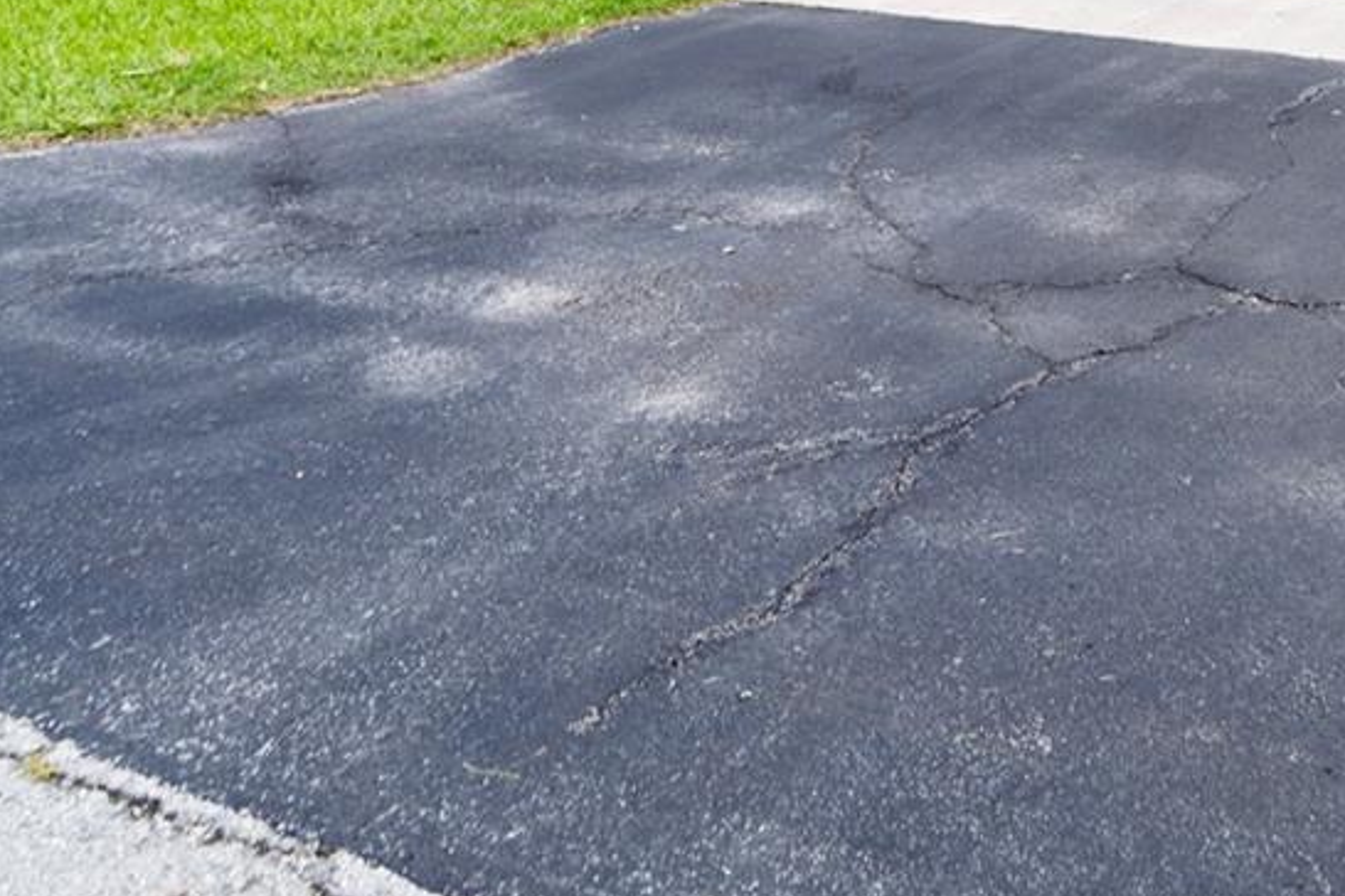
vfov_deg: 29.8
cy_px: -59
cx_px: 1173
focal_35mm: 41
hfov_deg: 43.9
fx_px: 1532
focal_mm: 14
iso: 640
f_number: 10
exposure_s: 1/160
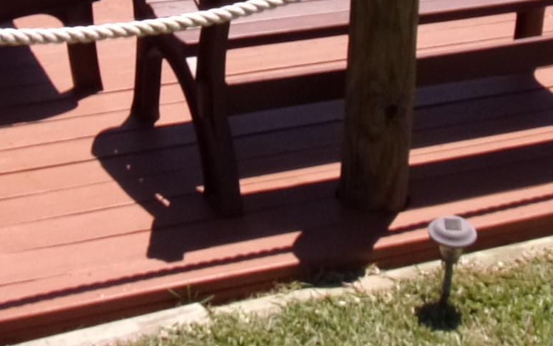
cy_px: -220
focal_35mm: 86
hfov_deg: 23.9
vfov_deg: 13.9
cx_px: 171
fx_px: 1296
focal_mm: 4.3
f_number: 3.3
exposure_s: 1/1100
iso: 80
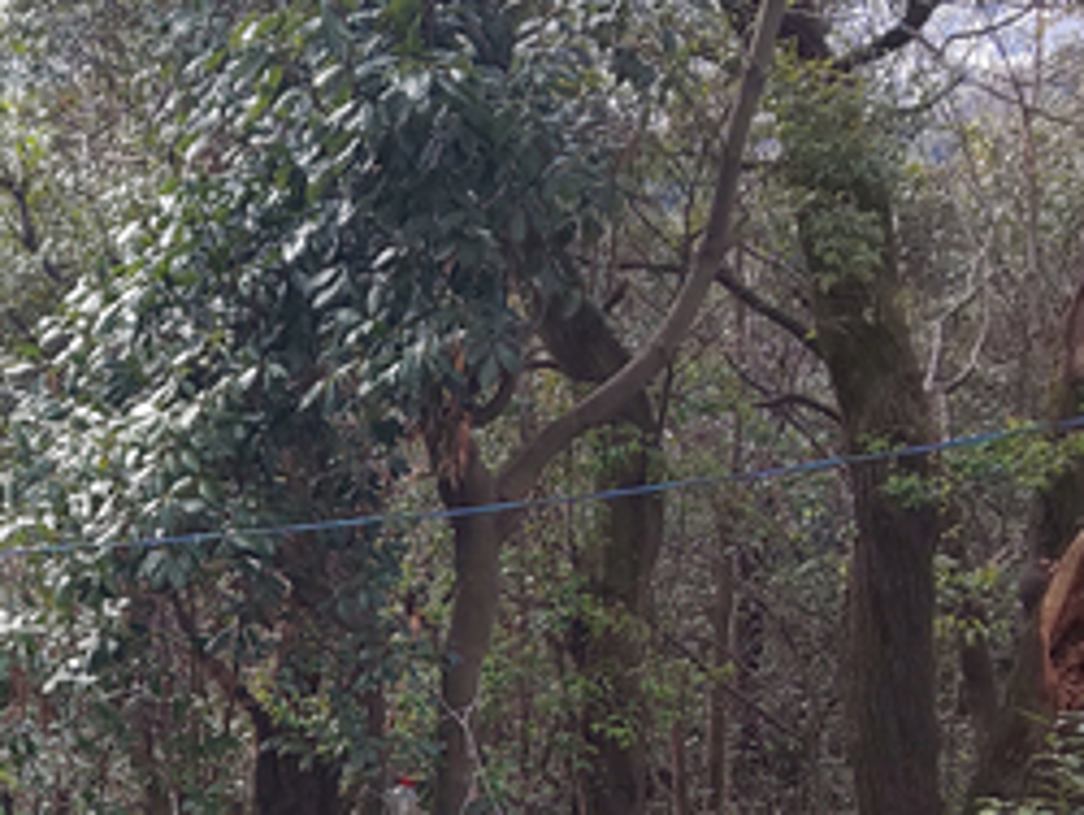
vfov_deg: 21.9
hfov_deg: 28.3
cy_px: 854
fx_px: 2006
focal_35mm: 64
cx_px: -9
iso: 28
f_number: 1.94
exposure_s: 1/233
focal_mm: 3.45
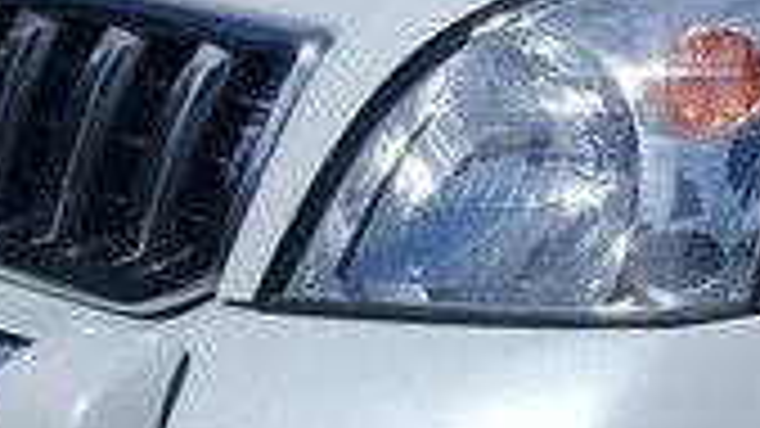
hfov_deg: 15.5
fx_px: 2660
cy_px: 83
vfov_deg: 9.2
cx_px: 980
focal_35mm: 132
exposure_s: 1/4739
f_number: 2.2
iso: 50
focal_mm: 3.3
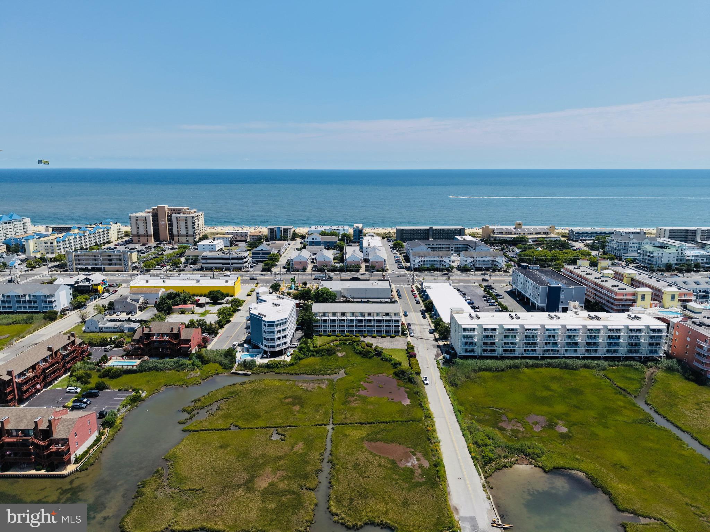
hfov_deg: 71.6
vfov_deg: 56.8
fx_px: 492
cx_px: 355
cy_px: 266
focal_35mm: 24
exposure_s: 1/8000
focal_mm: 8.67
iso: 250
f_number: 1.8
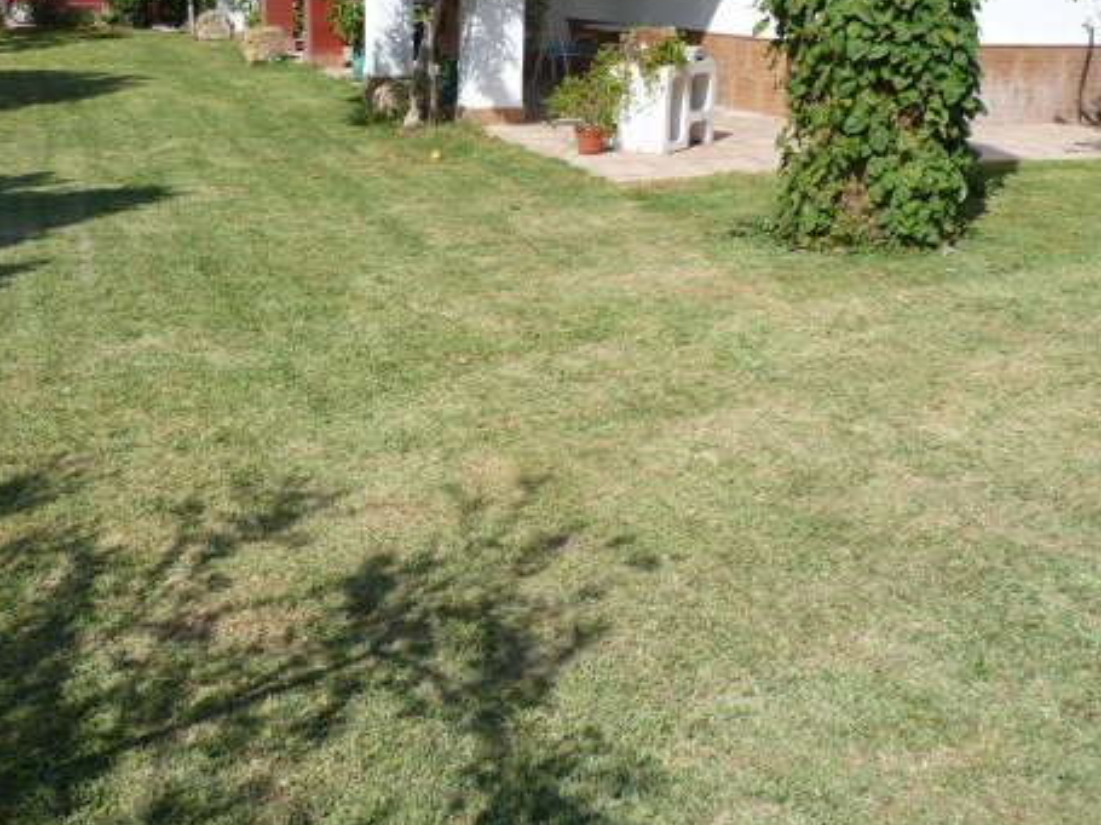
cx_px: 482
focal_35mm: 38
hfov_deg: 48.9
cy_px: 254
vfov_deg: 37.2
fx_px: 1208
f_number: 3.2
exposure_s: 1/1000
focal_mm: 4.8
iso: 80
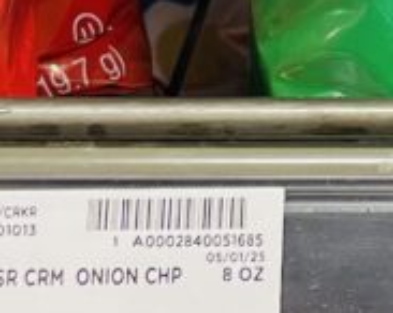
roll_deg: -3.0
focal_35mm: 142
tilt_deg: -23.0
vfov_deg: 10.4
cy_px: -210
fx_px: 1650
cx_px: 582
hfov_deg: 12.9
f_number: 1.6
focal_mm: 4.2
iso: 200
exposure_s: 1/60
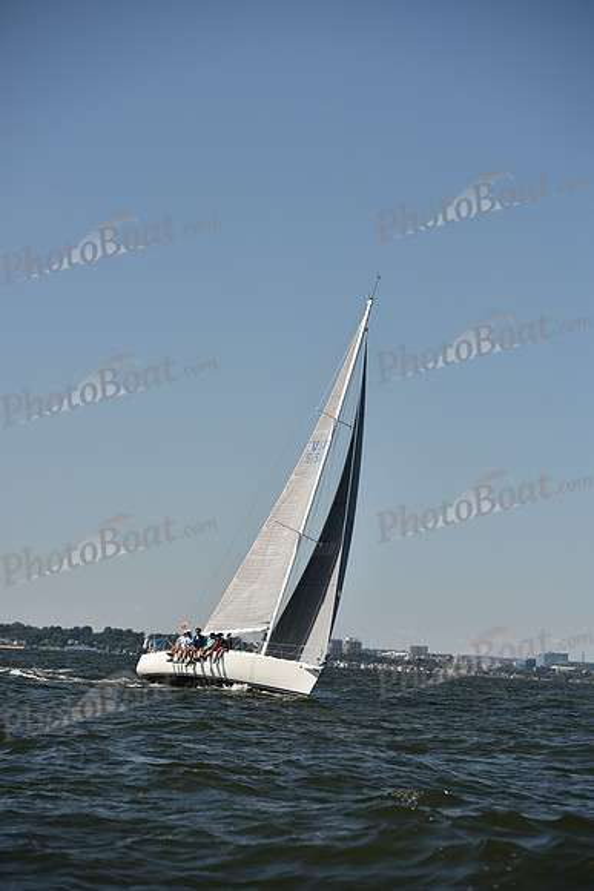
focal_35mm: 105
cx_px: 297
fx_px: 2597
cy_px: 446
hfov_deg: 13.0
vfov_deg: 19.5
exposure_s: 1/1600
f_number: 4
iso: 250
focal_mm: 105
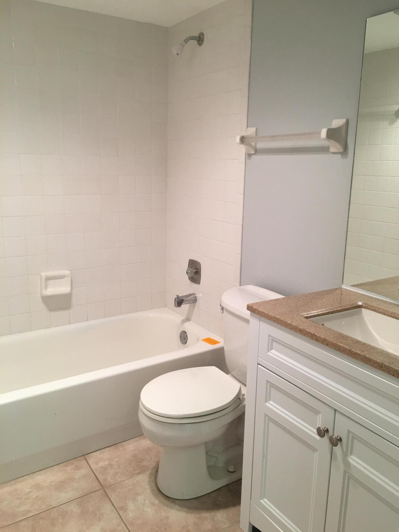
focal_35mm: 29
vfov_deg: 61.7
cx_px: 200
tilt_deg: -12.0
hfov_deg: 48.2
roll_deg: -1.9
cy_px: 266
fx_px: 446
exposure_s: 1/15
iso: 32
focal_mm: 4.15
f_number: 2.2
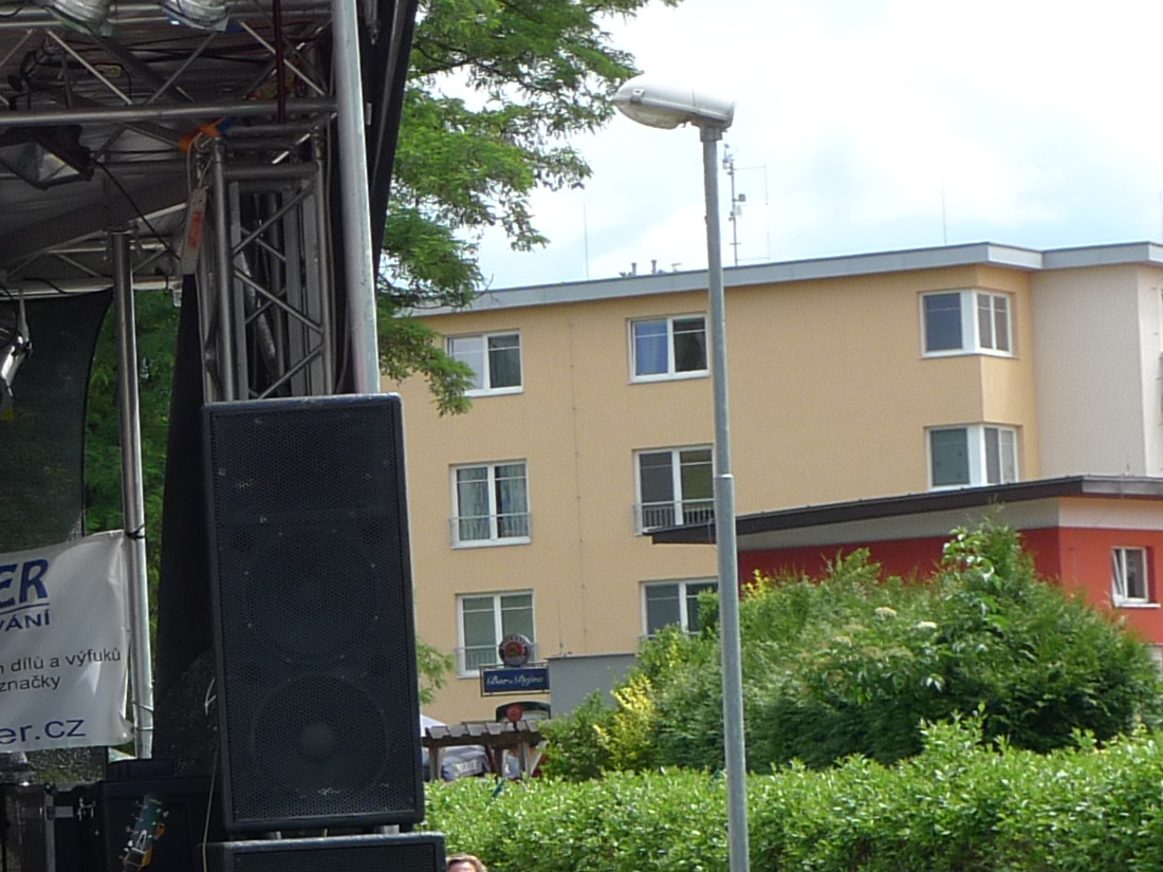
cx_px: -743
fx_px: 6350
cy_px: 730
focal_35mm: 189
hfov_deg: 10.0
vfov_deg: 7.8
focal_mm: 12.1
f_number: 4
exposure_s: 1/500
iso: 80
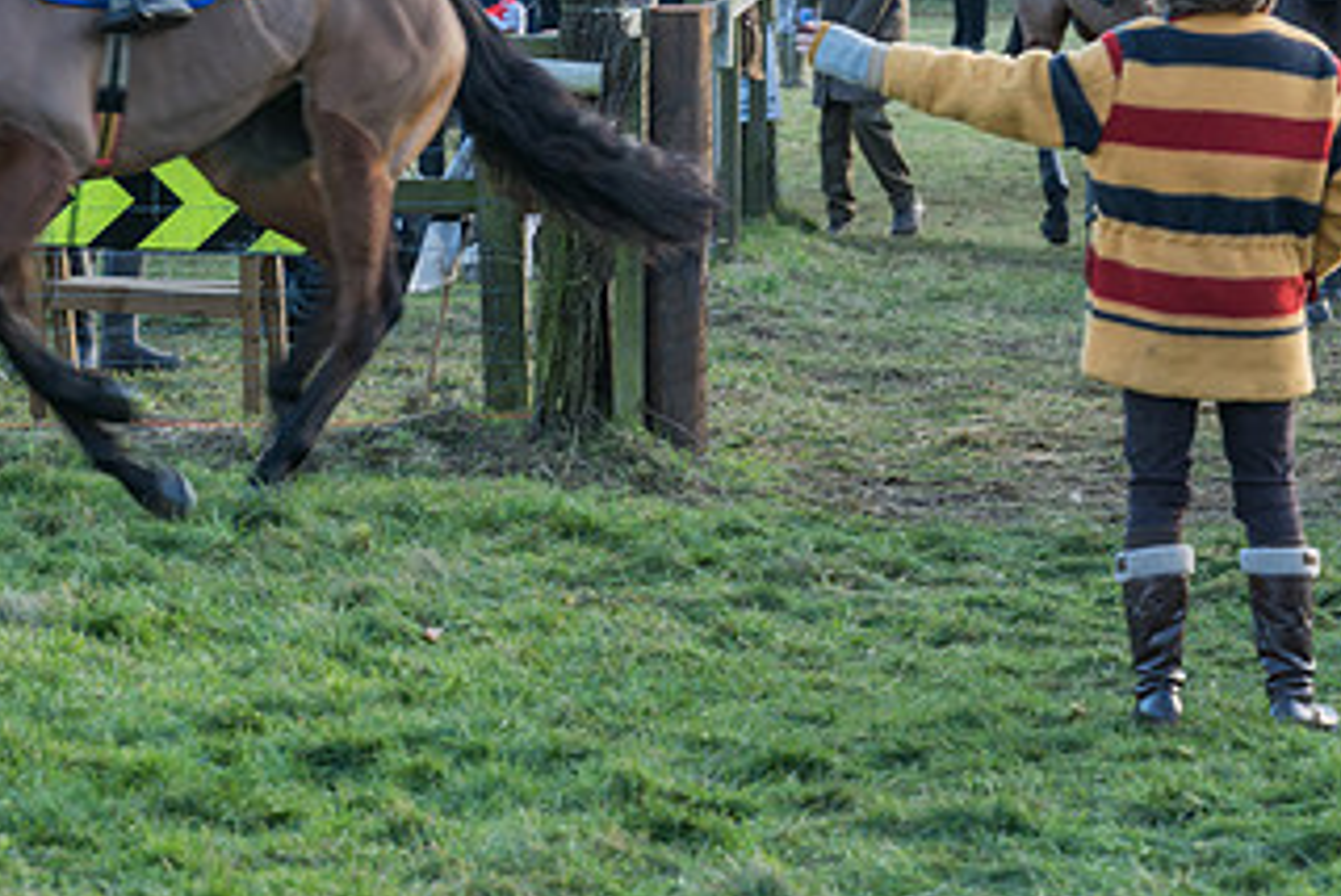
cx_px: 451
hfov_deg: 8.5
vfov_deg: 5.7
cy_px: 108
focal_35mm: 241
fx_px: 8985
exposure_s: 1/125
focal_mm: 116
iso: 200
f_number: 5.6
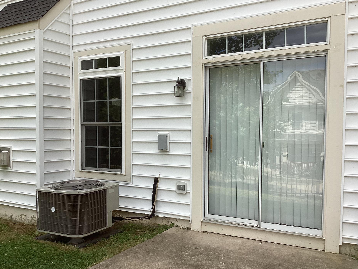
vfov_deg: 41.8
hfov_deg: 54.0
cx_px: 182
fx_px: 352
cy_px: 145
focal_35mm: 34
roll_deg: -0.3
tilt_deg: -1.2
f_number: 2.4
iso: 25
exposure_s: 1/994
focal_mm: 3.3
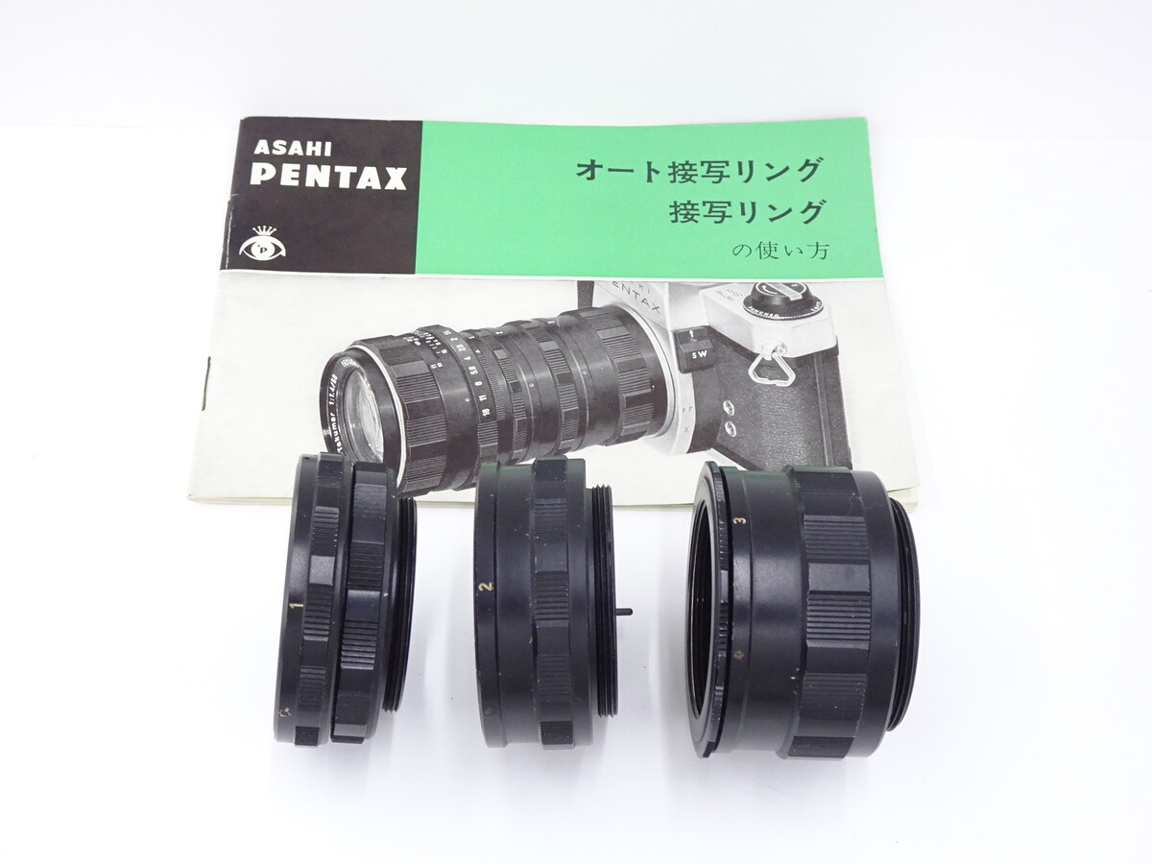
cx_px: 576
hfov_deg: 42.9
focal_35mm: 44
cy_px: 432
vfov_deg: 32.9
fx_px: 1464
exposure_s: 1/50
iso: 400
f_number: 4.5
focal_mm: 7.58
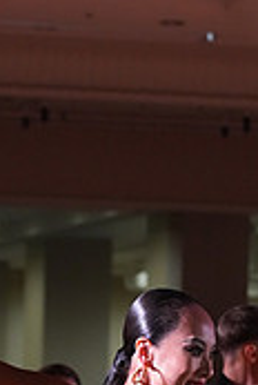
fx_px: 3544
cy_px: 623
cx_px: 210
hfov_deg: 4.2
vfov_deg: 6.1
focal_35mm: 331
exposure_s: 1/200
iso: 4000
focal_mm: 99
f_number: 5.6
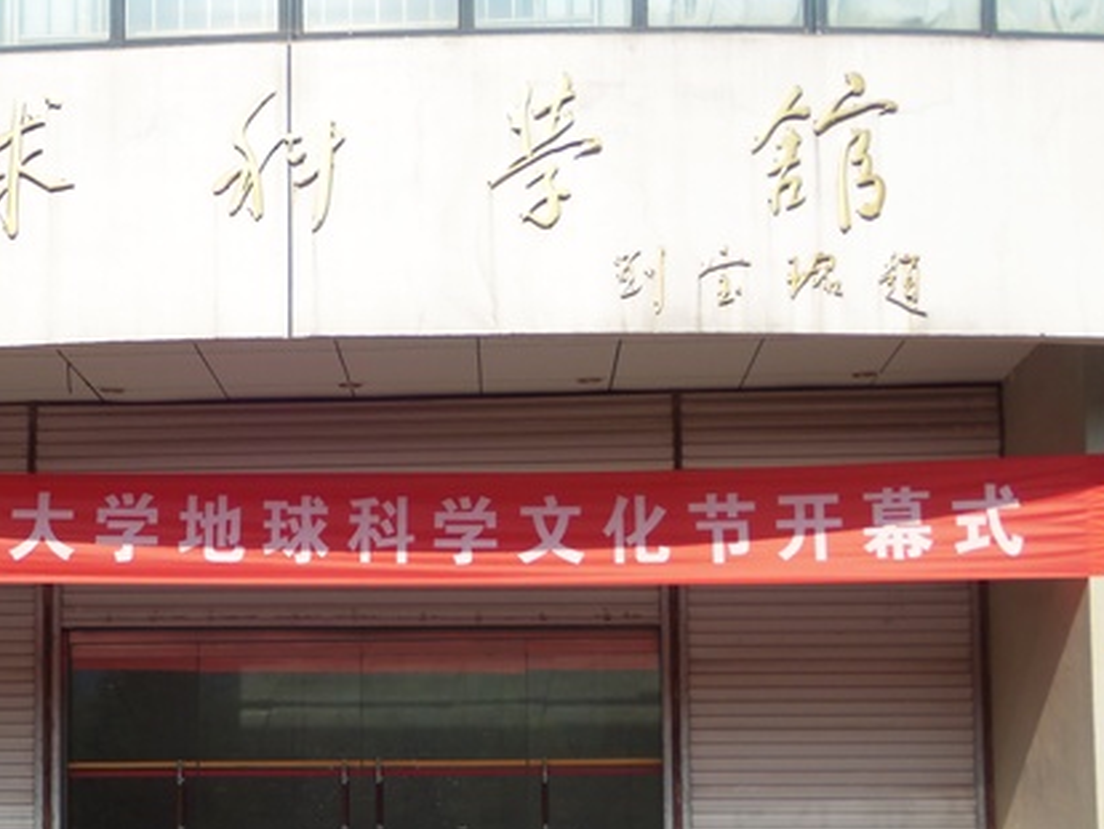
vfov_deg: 19.0
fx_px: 2457
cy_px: 642
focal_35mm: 77
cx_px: 347
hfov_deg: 25.2
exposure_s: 1/640
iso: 64
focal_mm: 8.7
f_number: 3.8
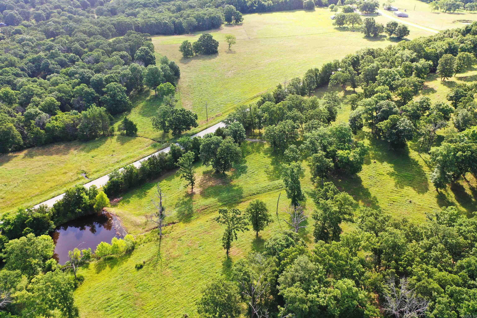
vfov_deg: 46.4
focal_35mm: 28
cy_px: 159
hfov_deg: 65.5
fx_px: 371
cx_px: 238
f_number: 2.8
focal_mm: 10.26
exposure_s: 1/320
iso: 100
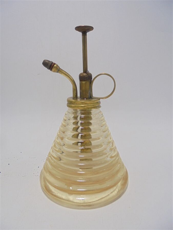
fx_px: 173
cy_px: 115
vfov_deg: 67.3
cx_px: 86
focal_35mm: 26
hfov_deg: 53.1
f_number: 3.5
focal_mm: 4.6
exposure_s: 1/100
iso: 100
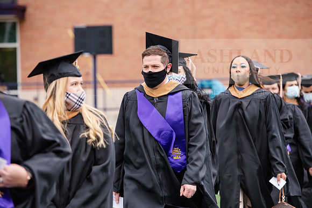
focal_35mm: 170
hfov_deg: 12.1
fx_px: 1474
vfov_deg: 8.1
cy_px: 104
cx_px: 156
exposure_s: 1/640
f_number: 5
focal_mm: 170
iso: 500
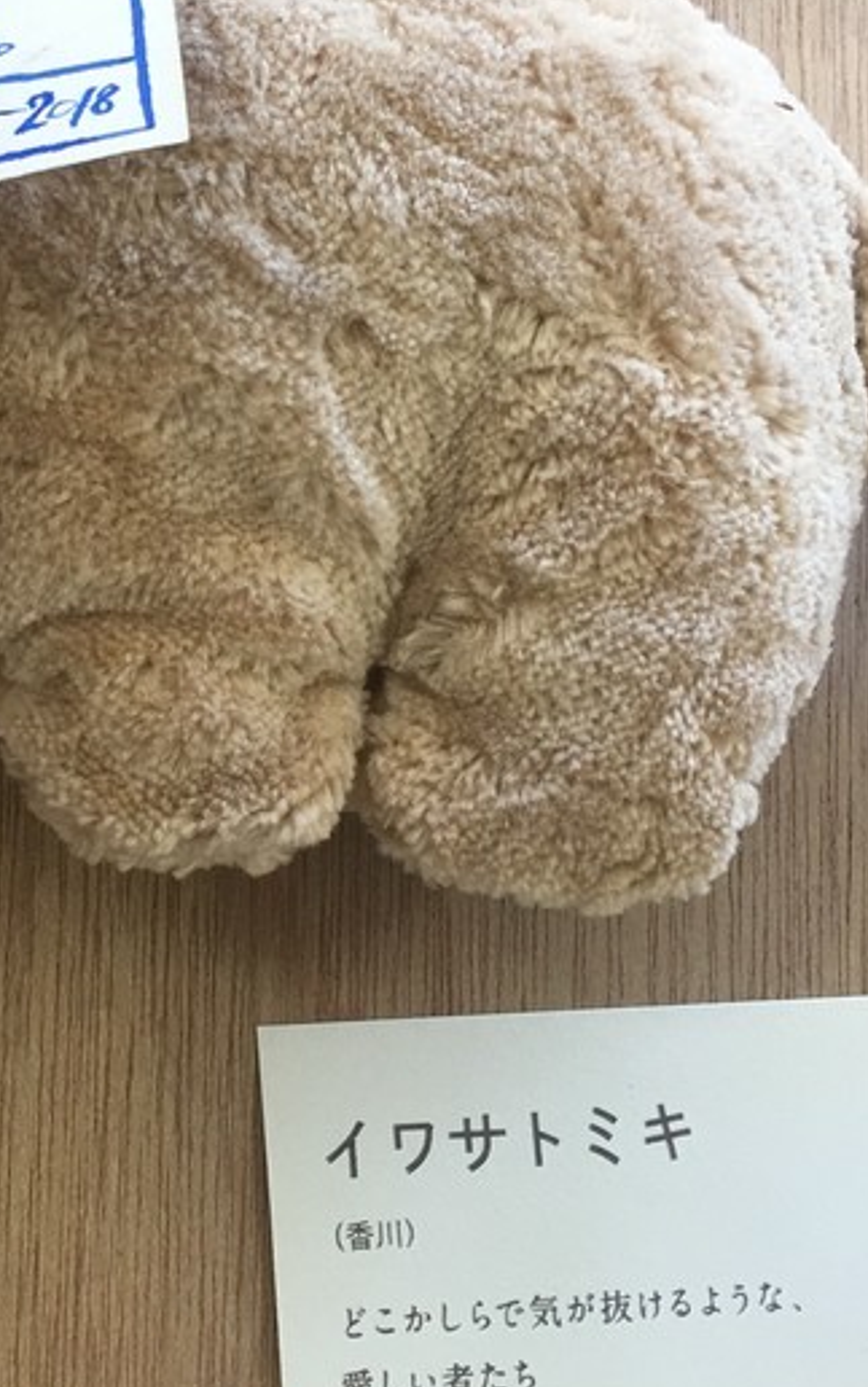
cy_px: 607
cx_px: 21
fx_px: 2306
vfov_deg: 33.4
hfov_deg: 20.7
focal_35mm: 61
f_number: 2.2
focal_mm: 4.15
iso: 32
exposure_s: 1/30
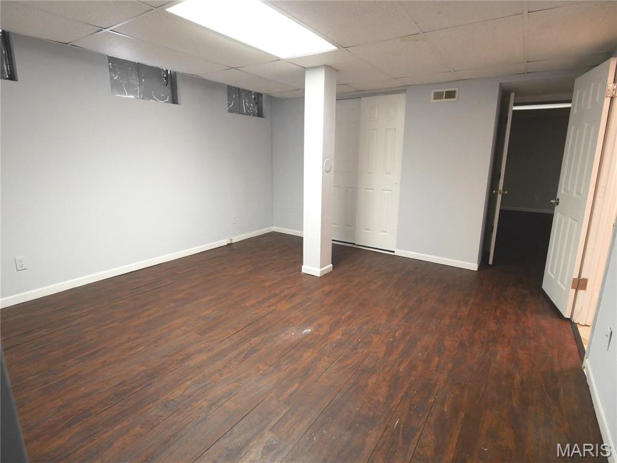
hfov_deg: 87.7
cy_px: 232
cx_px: 308
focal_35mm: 18
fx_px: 321
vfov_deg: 71.6
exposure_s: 1/60
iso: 1600
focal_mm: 9
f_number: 4
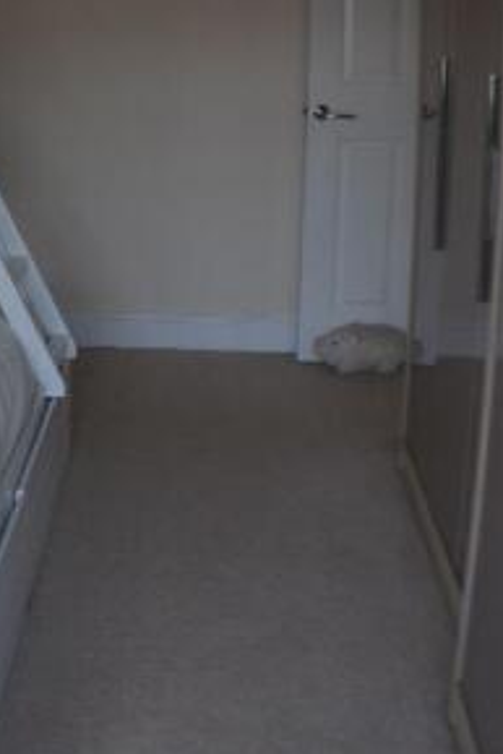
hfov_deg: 16.3
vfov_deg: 25.8
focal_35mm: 78
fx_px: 1635
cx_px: -199
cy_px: 267
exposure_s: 1/125
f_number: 5.6
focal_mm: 23
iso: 400
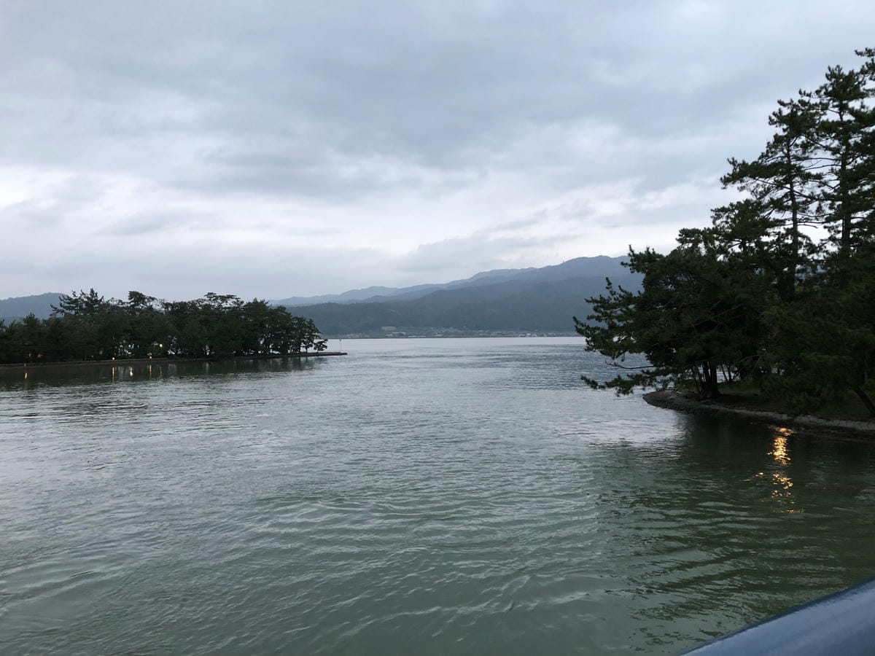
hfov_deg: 61.7
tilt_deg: +1.4
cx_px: 438
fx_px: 733
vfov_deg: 48.2
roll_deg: -0.1
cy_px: 328
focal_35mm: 29
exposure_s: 1/17
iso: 40
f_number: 1.8
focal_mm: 3.99
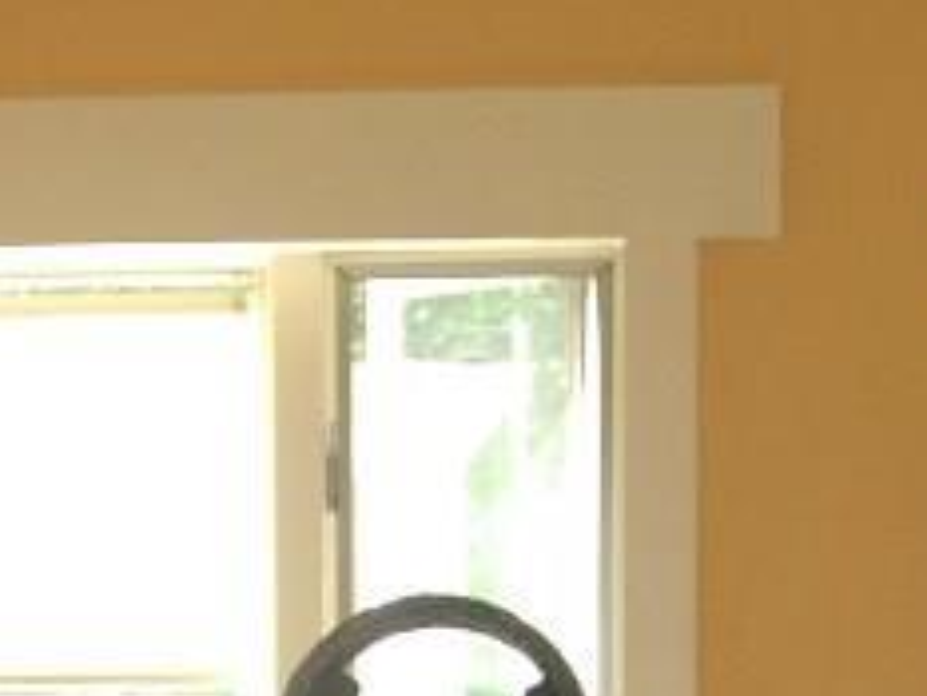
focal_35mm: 167
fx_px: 4474
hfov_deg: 11.8
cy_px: 1126
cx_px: 151
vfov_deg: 8.6
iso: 79
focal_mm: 7.8
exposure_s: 1/32
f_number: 2.8
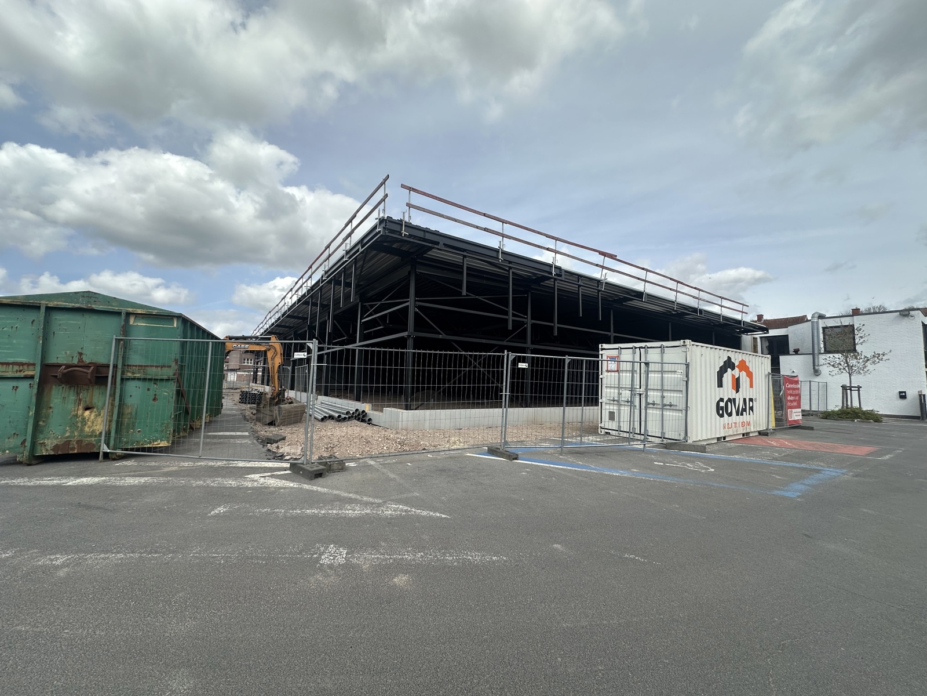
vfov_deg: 85.7
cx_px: 464
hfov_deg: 102.1
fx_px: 375
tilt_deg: +5.0
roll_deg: -1.6
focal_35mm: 14
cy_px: 348
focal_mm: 2.22
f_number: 2.2
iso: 40
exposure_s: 1/1366
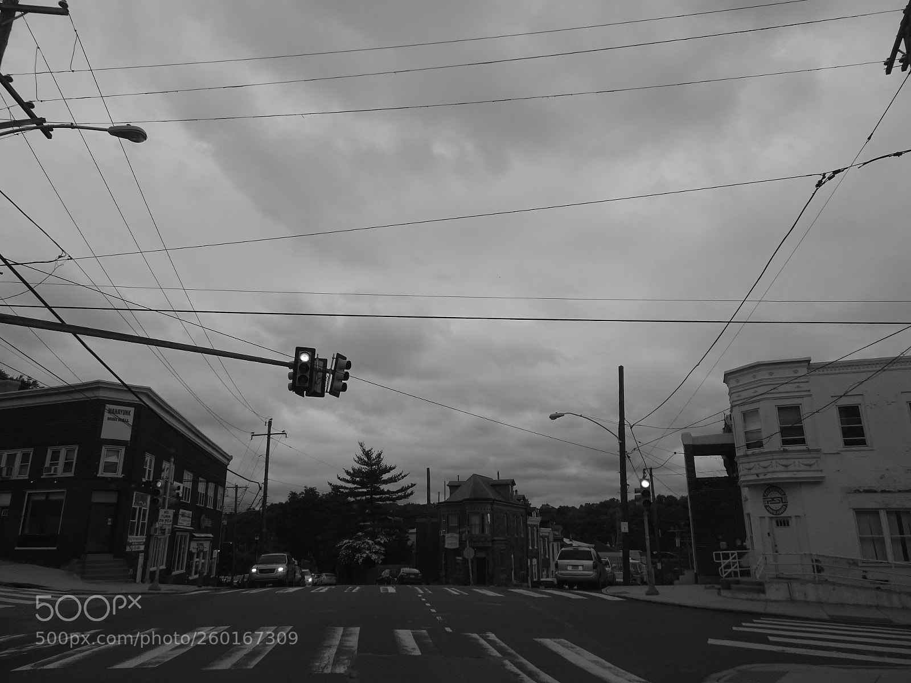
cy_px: 342
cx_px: 456
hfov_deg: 71.6
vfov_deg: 56.8
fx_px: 632
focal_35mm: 24
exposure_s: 1/500
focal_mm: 4.1
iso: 80
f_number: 3.5
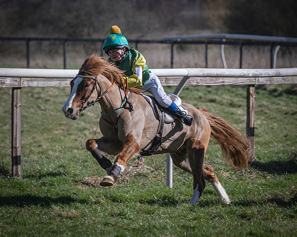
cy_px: 80
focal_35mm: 397
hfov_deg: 4.9
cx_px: 156
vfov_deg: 3.9
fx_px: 3490
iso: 125
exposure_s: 1/1000
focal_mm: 160
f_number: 4
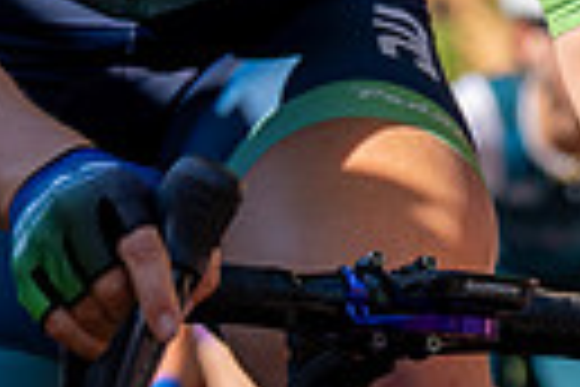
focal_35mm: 316
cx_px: 99
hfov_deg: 6.5
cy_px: -380
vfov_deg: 4.3
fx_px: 5091
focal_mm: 70
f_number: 3.5
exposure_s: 1/1000
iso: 100
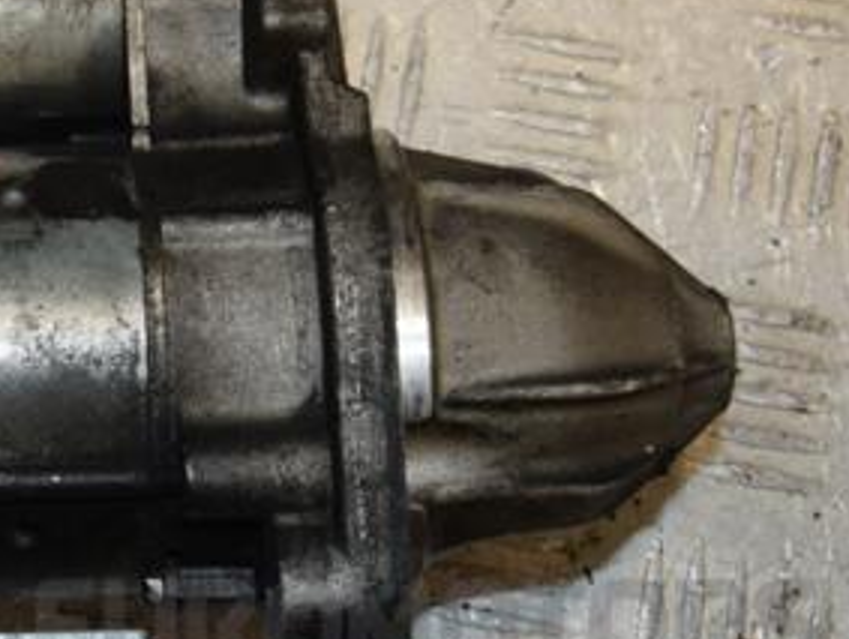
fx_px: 2849
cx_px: -21
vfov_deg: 12.8
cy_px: 225
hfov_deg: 16.6
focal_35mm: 116
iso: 800
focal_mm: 38
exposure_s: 1/200
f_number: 9
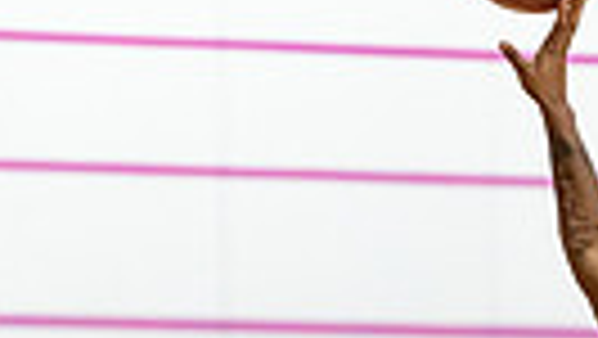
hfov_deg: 4.7
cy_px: 879
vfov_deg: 2.6
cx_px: 364
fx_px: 7298
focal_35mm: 460
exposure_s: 1/800
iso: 2500
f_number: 3.2
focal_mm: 130
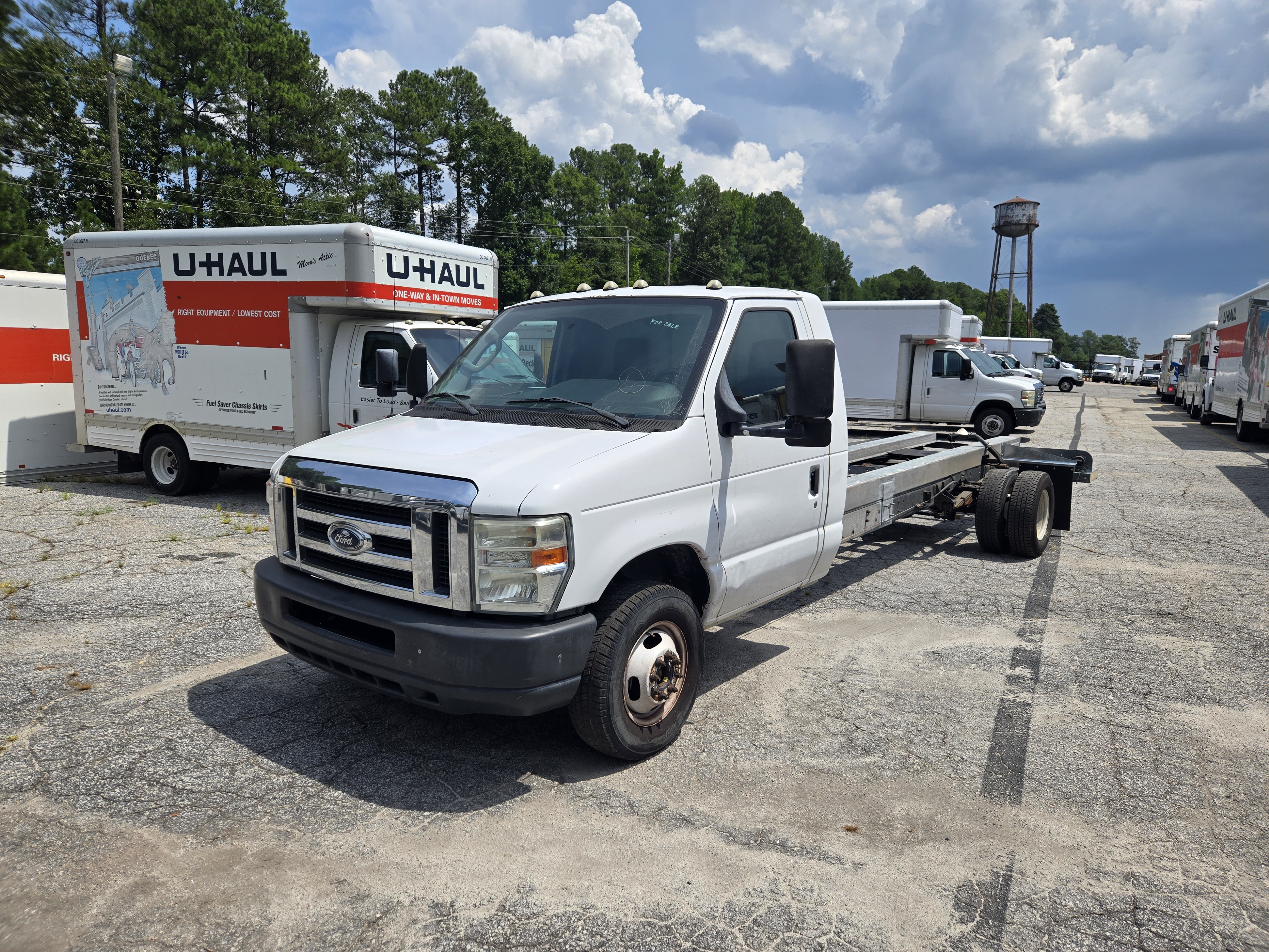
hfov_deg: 73.9
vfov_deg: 58.9
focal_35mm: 23
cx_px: 634
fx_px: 843
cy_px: 476
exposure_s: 1/2537
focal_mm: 5.4
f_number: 1.8
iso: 25
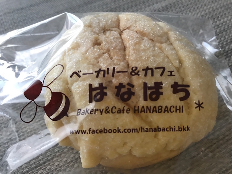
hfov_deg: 63.4
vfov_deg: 49.7
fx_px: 188
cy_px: 87
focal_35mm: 28
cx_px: 116
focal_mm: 3.99
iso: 40
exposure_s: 1/100
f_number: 1.8
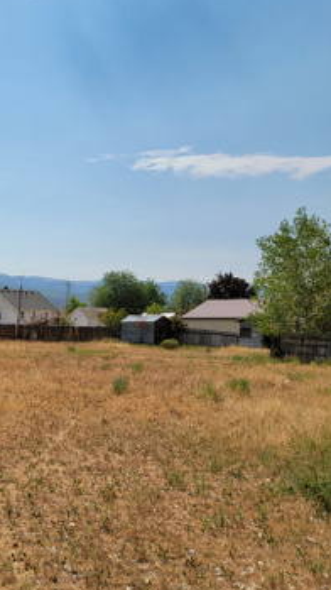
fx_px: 562
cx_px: 32
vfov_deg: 55.0
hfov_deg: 31.3
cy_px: 343
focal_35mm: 36
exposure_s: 1/2093
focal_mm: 6.7
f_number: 1.8
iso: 16
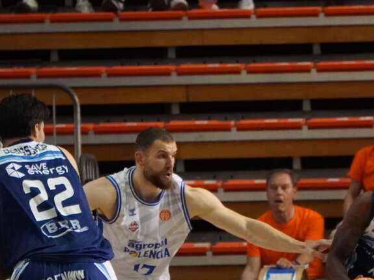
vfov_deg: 2.8
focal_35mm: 537
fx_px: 5800
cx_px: 307
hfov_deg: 3.7
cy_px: 172
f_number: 6.3
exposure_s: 1/1000
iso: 6400
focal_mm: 167
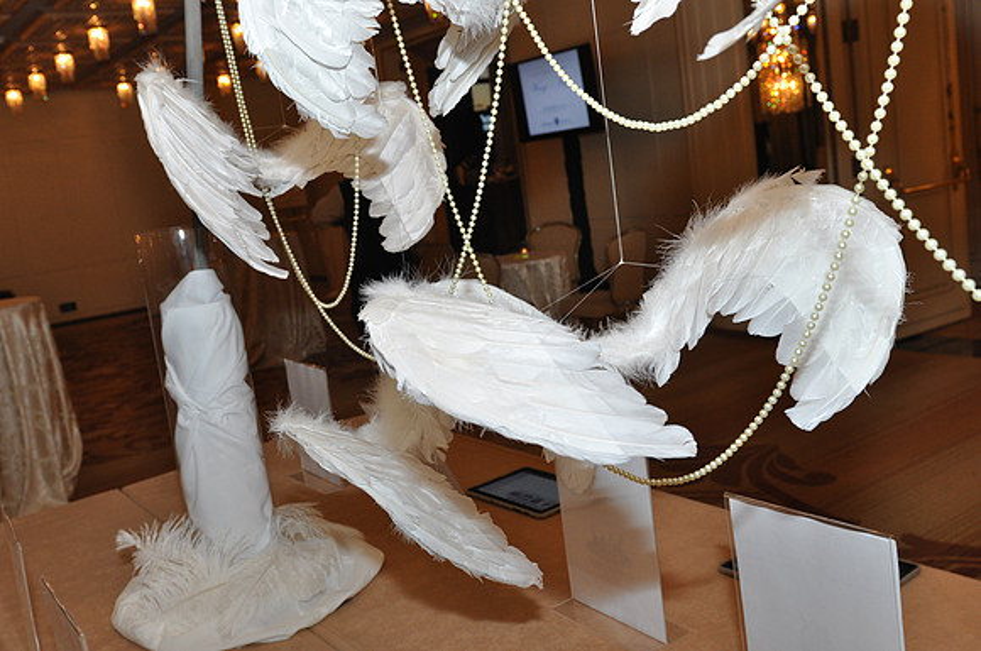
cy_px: 326
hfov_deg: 53.2
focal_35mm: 36
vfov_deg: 36.8
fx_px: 980
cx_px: 490
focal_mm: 24
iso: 640
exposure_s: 1/60
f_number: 5.6
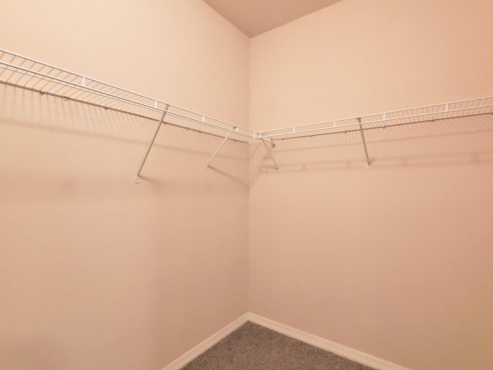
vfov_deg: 78.1
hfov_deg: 93.9
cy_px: 183
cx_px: 279
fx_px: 228
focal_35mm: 16
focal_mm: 1.8
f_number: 2.2
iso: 1000
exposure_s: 1/24
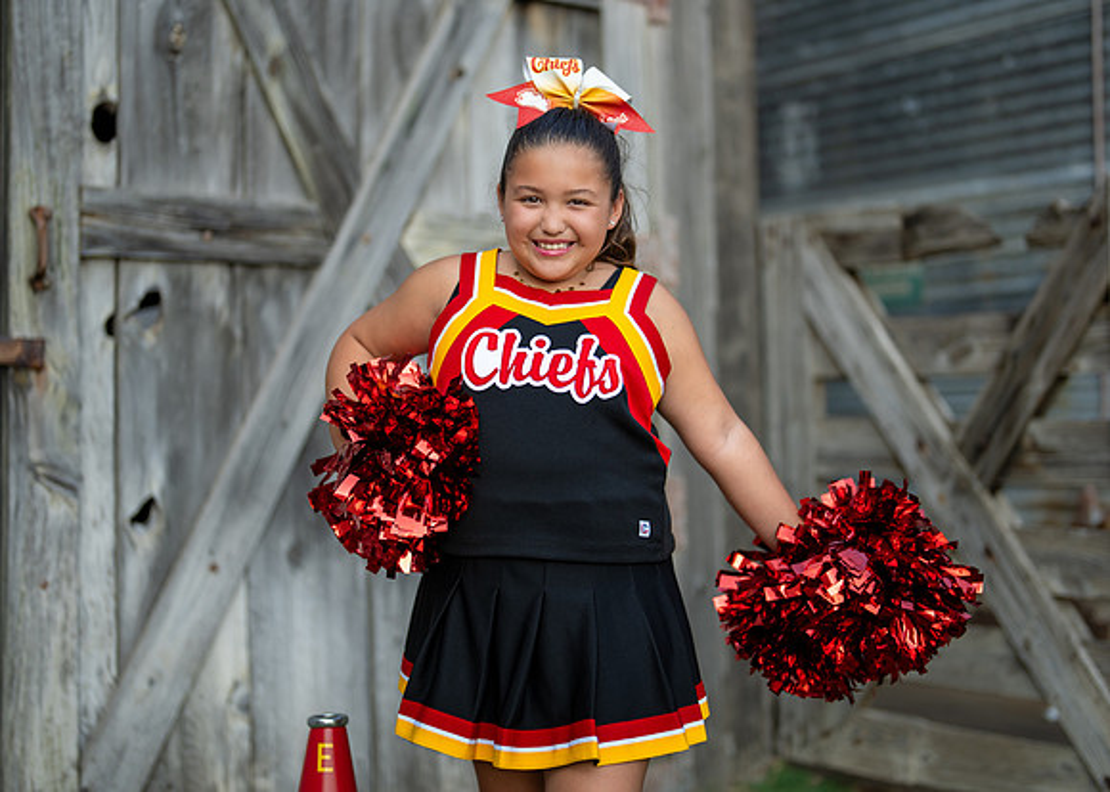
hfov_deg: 33.6
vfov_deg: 24.3
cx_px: 554
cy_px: 368
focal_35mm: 58
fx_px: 1840
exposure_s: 1/2000
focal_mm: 50
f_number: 1.2
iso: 125
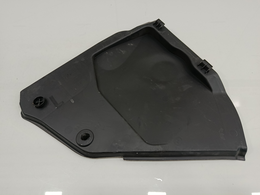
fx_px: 180
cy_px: 98
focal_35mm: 24
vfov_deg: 56.8
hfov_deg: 71.6
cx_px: 130
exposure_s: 1/100
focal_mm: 5.24
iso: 1125
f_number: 1.7
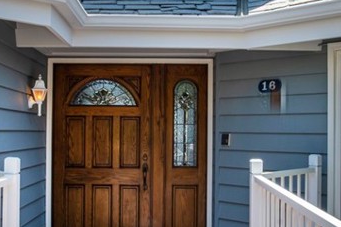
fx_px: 483
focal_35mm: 51
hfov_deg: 38.9
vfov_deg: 26.5
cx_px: 165
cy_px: 115
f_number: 14
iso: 160
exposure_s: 1/80
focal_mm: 17
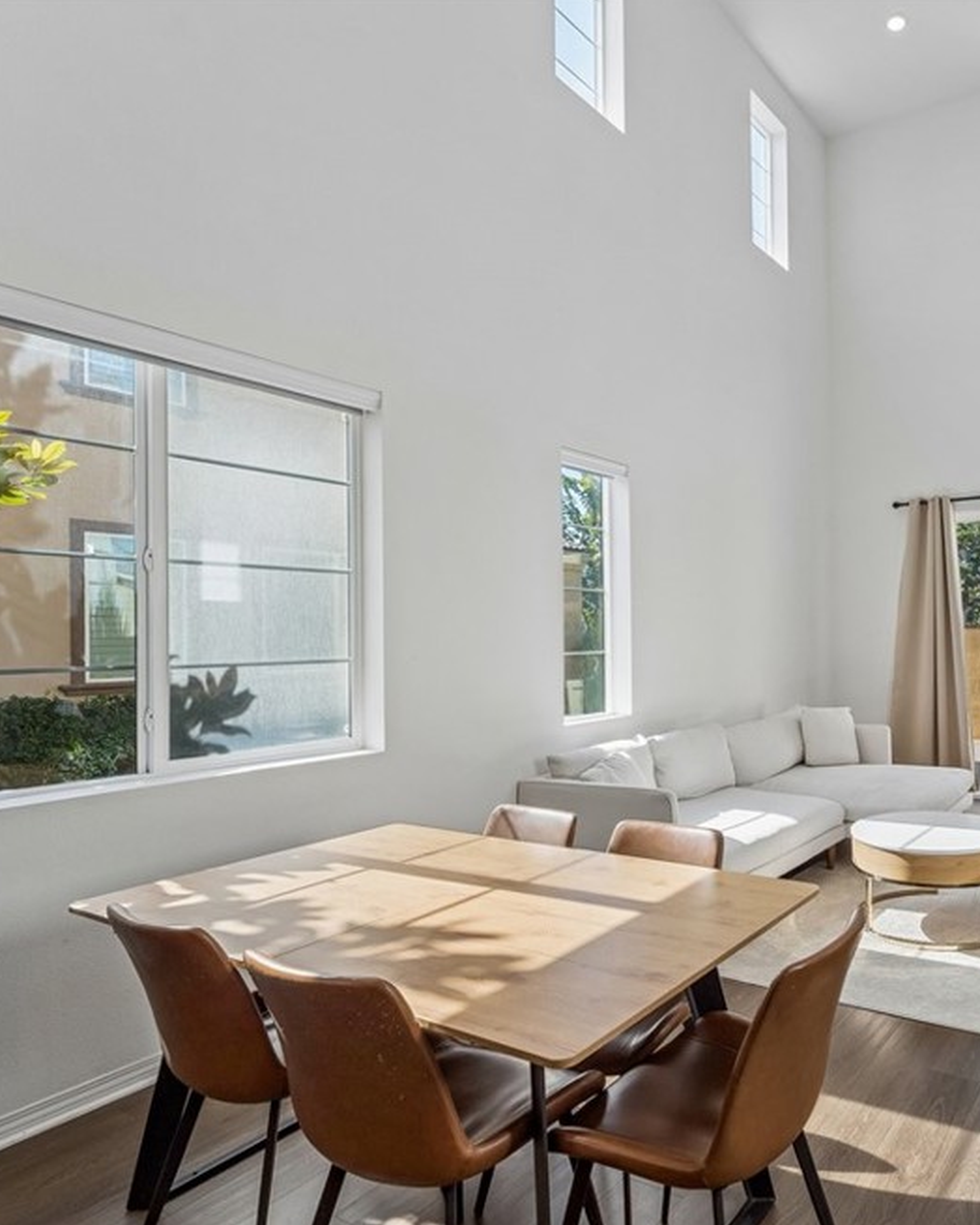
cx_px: 795
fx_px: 808
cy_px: 628
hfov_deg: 57.4
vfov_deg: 74.3
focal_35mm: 22
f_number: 8
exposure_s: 1/100
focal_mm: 15.2
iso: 125
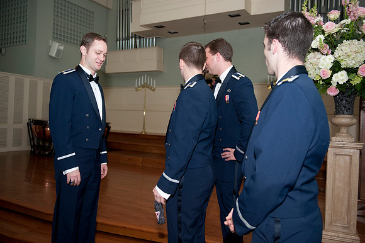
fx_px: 314
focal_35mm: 31
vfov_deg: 42.3
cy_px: 122
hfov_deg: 60.3
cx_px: 182
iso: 800
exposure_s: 1/500
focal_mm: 31
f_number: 2.8
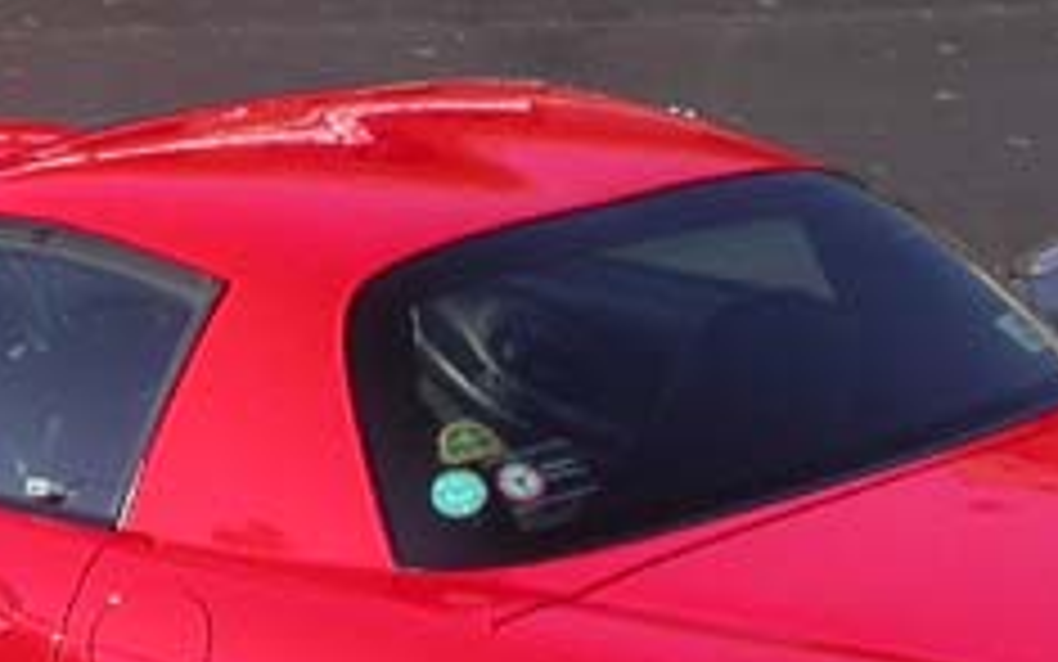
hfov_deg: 15.0
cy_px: -603
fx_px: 3951
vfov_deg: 9.1
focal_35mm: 137
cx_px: 32
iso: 100
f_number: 6.7
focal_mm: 7.85
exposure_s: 1/245
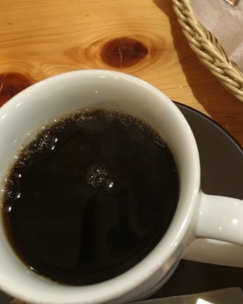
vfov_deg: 37.8
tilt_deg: -58.0
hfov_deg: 30.8
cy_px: 73
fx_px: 432
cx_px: 184
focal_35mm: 48
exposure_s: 1/15
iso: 200
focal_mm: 4.15
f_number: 2.2
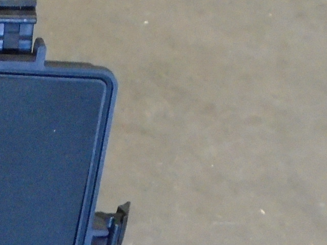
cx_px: -167
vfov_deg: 11.0
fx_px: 1190
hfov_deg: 14.6
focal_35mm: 126
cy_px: 430
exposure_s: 1/30
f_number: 3.5
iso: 400
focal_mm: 5.5
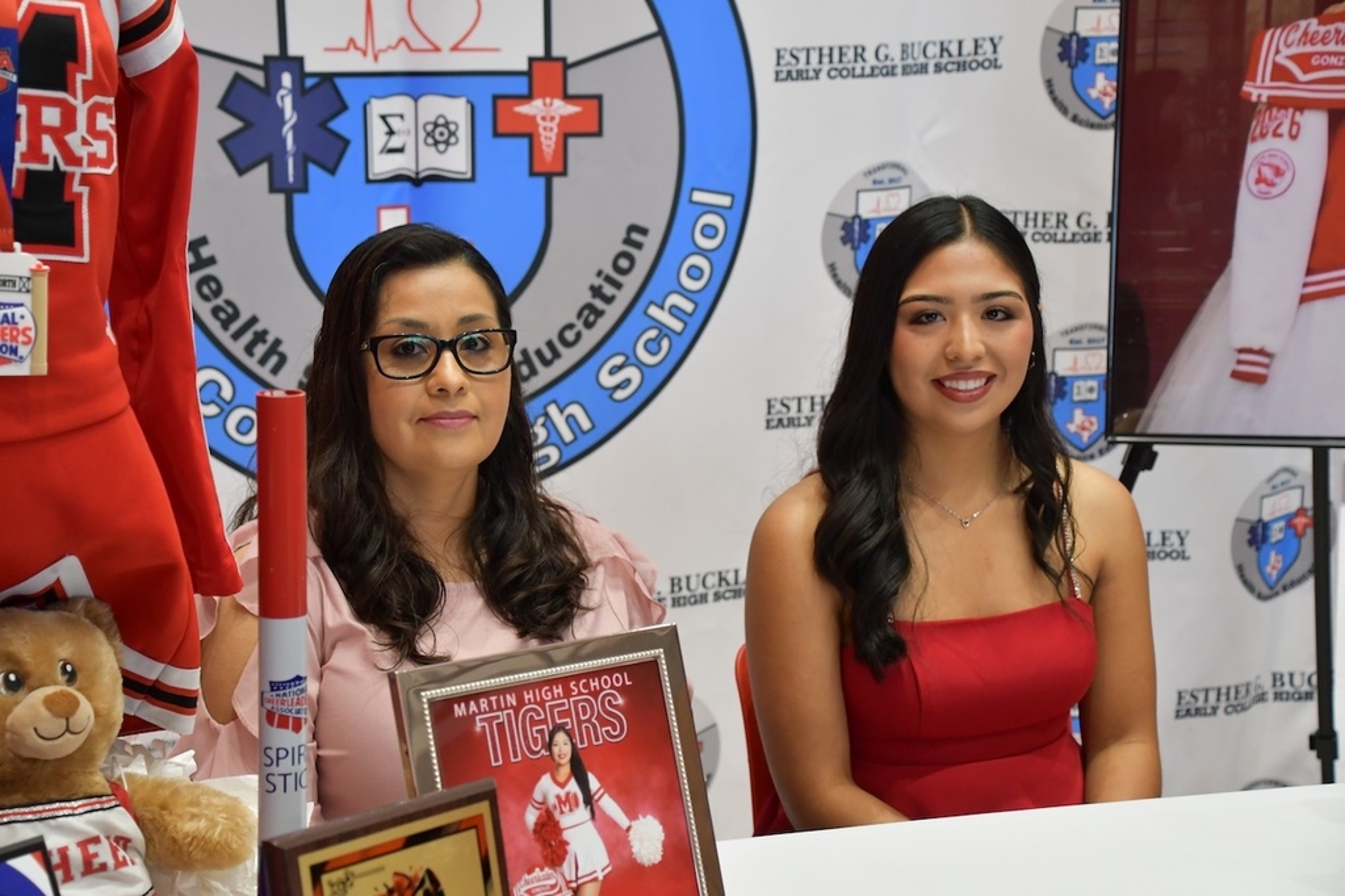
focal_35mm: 72
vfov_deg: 18.9
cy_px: 448
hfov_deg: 28.1
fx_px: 2689
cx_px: 672
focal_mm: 48
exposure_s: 1/125
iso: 2200
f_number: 4.5
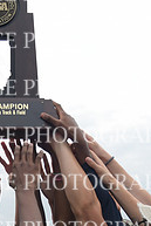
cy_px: 206
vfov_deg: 30.4
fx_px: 396
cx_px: 18
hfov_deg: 21.2
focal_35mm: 63
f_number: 5
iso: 320
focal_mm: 14
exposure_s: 1/400
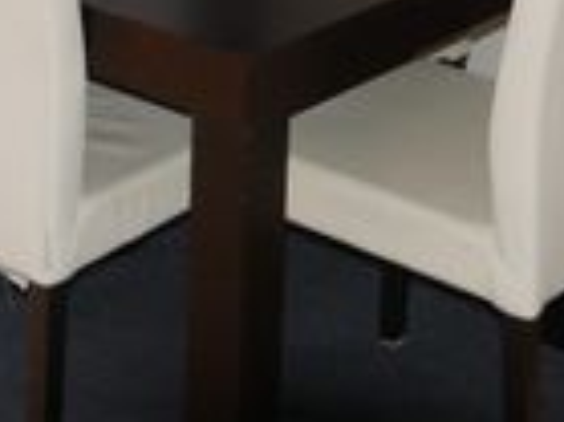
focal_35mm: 121
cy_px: -396
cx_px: 191
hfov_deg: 16.3
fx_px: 1970
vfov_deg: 11.2
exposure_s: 1/60
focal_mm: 14
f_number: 3.5
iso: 400
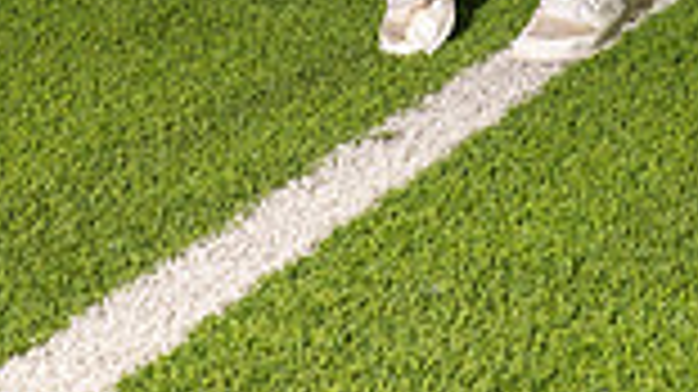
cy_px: -518
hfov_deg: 11.8
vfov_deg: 6.4
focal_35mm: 182
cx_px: 612
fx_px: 3367
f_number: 7.1
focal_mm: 60
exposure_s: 1/400
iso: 1000
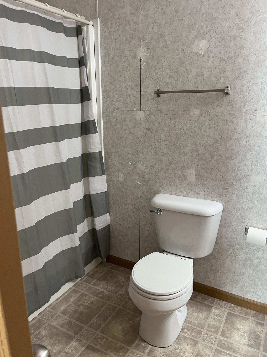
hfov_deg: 53.1
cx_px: 134
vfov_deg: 67.3
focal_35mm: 26
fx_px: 267
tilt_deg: -13.4
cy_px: 178
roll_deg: -1.5
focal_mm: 5.1
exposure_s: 1/60
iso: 250
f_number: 1.6
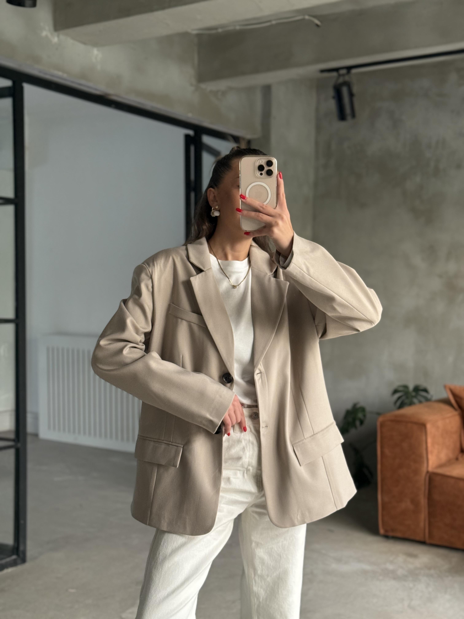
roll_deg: -0.1
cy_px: 310
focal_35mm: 48
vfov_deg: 39.7
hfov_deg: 30.3
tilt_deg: -15.7
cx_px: 232
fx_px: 858
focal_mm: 6.76
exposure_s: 1/54
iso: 250
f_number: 1.78
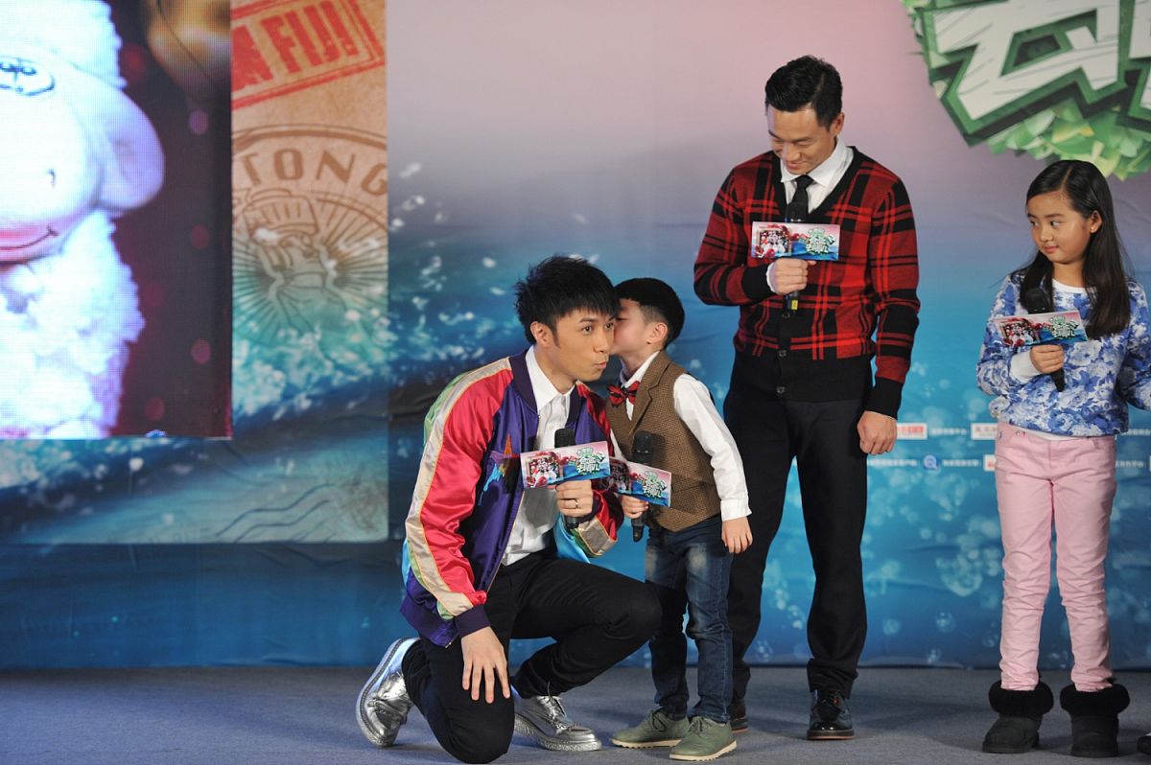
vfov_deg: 10.1
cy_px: 382
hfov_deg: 15.2
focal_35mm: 135
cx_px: 576
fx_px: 4313
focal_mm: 135
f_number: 3.2
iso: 1250
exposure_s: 1/250
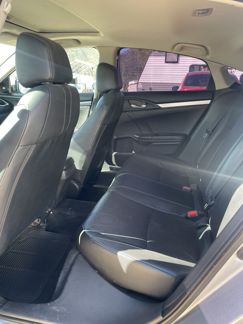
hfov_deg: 53.1
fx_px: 243
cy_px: 162
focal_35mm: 26
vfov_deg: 67.3
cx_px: 122
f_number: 1.6
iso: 50
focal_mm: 4.2
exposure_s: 1/121
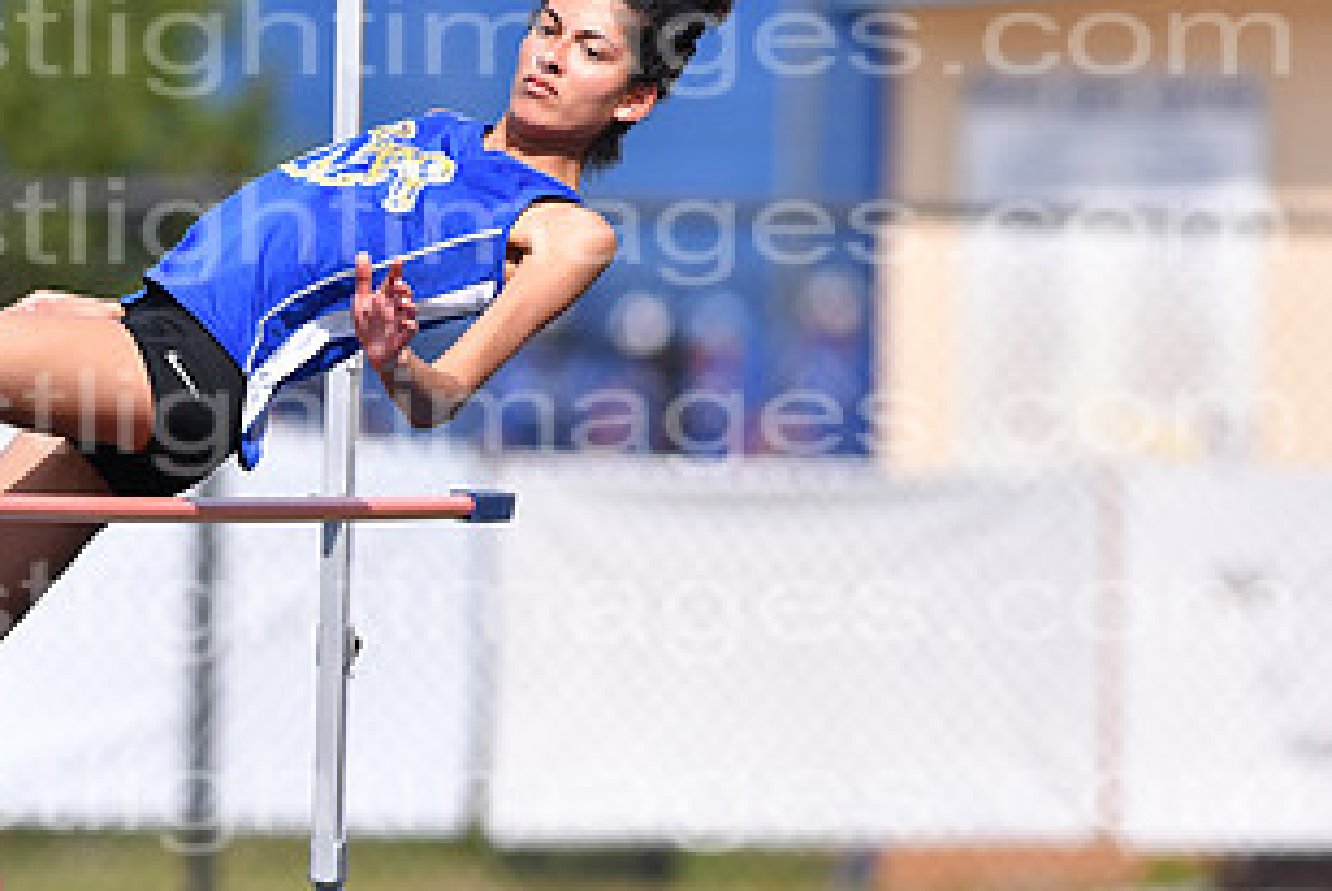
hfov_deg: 2.4
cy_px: 517
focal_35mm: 847
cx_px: 324
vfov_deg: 1.6
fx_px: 31368
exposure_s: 1/3200
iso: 200
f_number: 4.5
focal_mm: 300
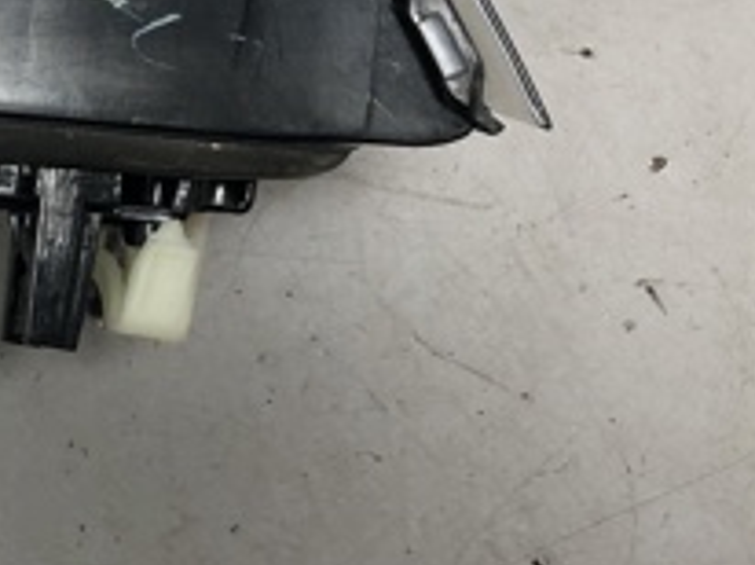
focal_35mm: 87
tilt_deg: -60.9
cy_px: 95
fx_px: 1895
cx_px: -279
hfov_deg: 20.2
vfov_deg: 16.8
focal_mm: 4
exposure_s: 1/25
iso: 32
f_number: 1.8
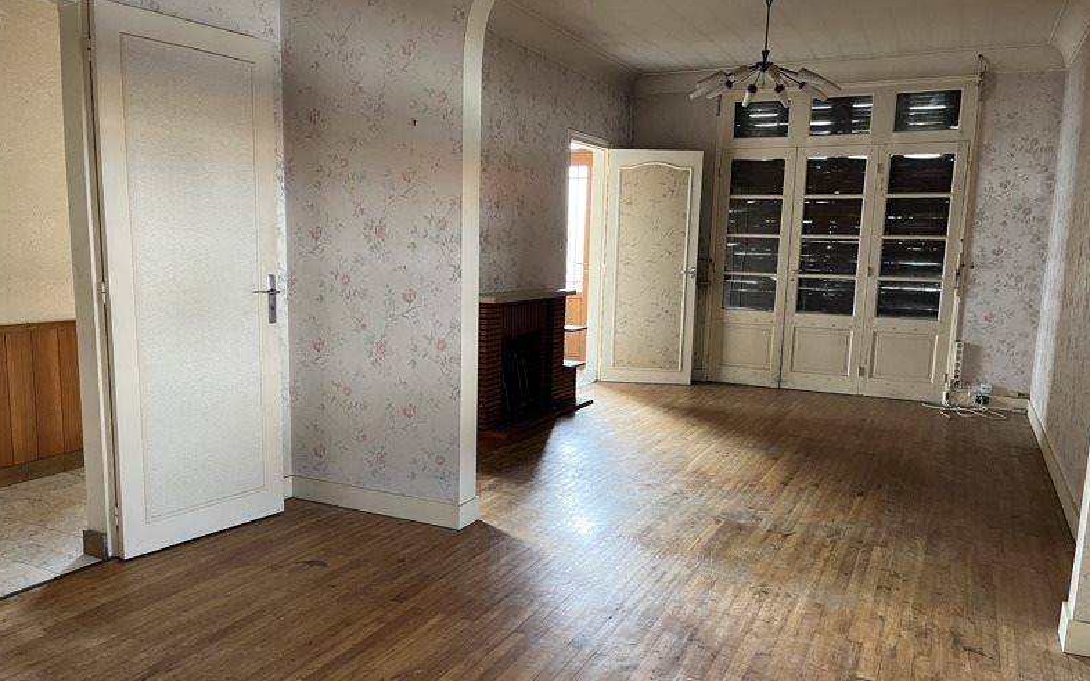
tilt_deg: -9.7
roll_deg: -1.2
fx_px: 832
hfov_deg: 66.5
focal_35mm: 28
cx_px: 540
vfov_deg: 44.5
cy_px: 367
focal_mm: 5.1
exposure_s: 1/65
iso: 125
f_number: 1.6
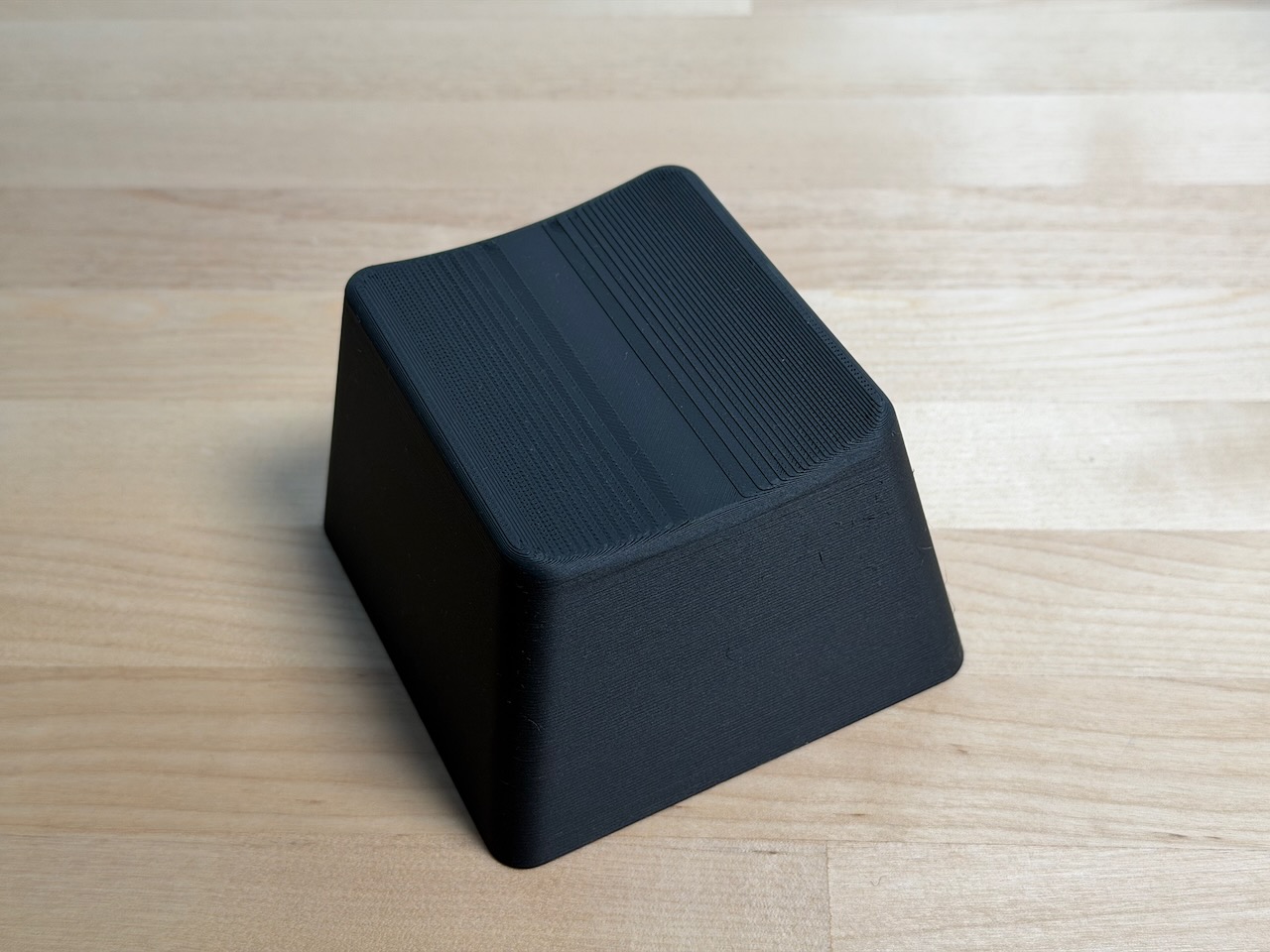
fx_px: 1761
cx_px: 635
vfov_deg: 30.3
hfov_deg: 39.7
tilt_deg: -46.1
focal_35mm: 48
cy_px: 476
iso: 64
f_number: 1.78
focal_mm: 6.76
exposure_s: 1/122
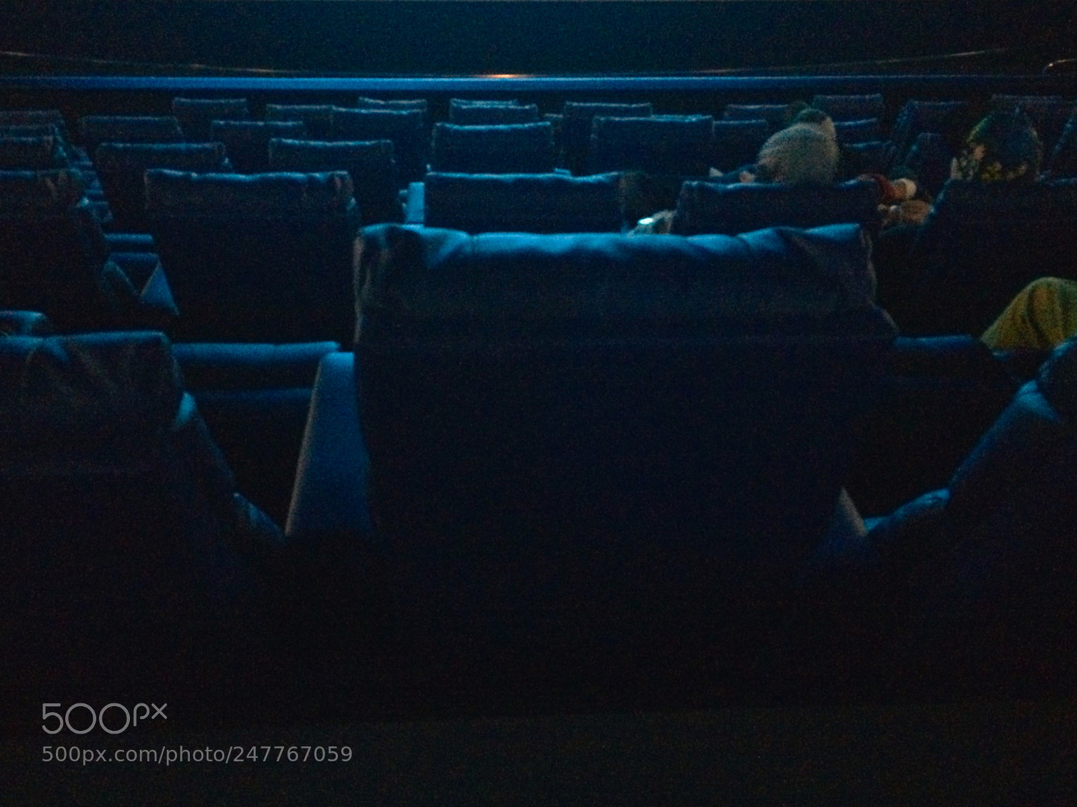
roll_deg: -1.5
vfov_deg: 48.2
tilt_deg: -35.3
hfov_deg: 61.7
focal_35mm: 29
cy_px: 404
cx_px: 538
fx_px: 902
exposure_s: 1/15
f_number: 2.2
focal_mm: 4.15
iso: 2000
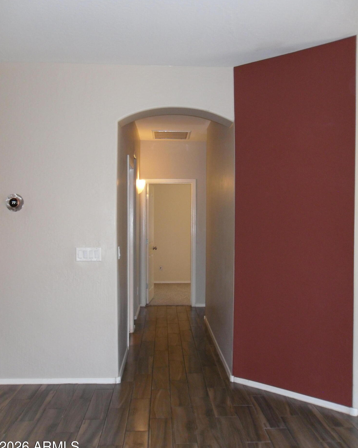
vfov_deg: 49.1
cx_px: 179
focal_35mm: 37
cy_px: 226
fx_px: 490
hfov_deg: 40.1
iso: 200
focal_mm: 6.3
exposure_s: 1/45
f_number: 3.5
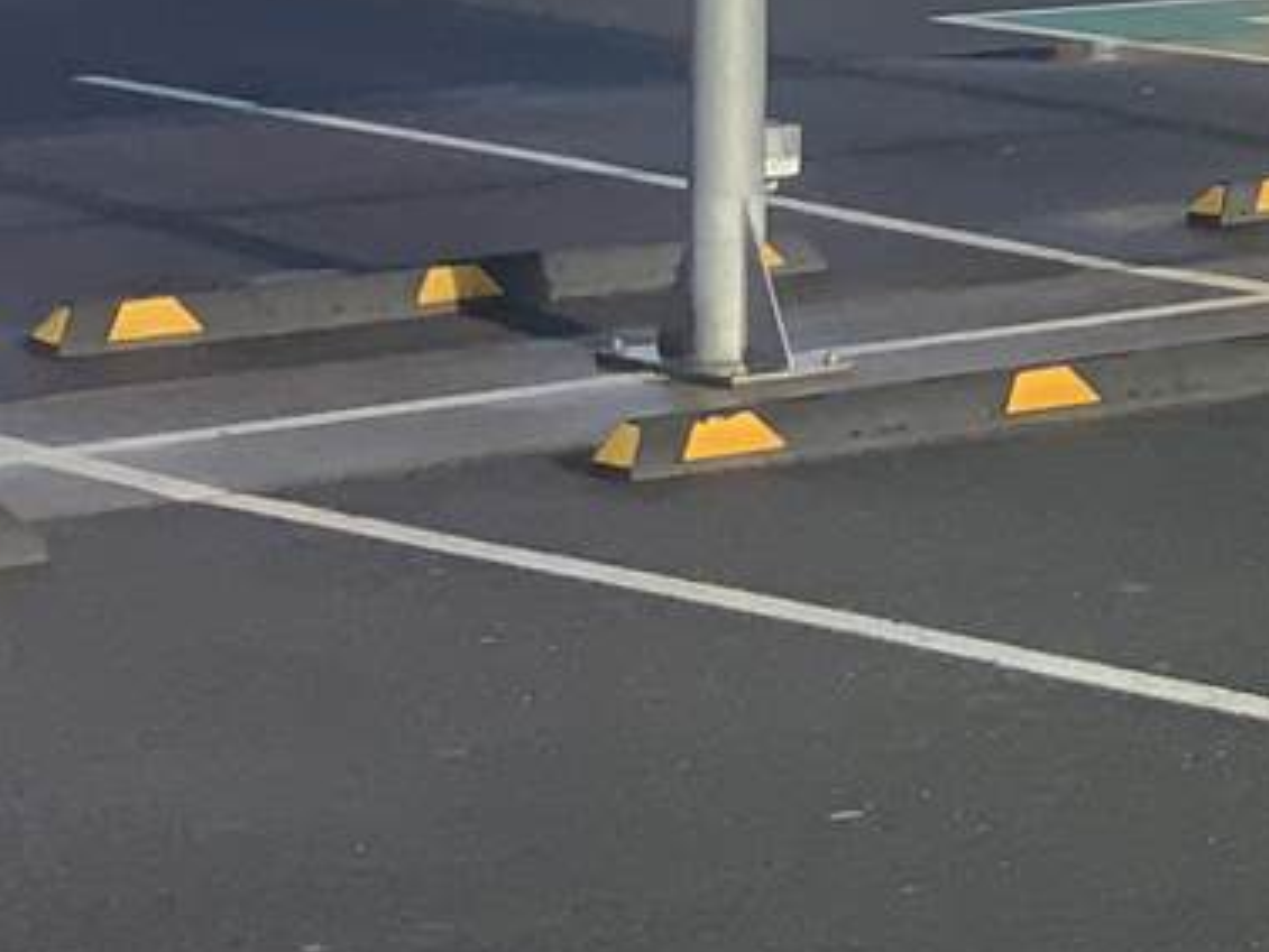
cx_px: 2905
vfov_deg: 9.4
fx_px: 5684
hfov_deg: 11.0
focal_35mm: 155
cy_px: -336
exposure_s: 1/1451
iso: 16
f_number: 1.8
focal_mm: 3
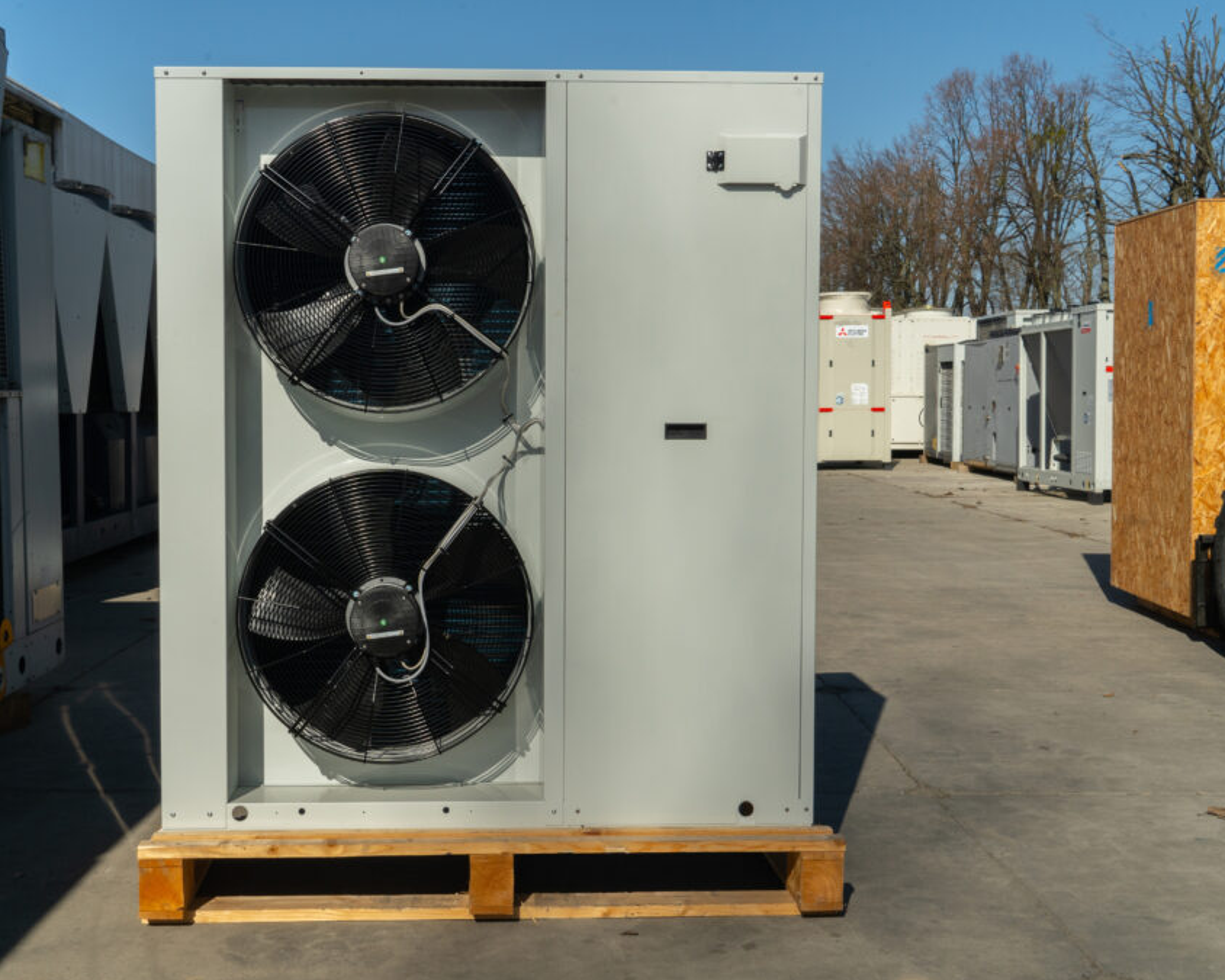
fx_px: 1486
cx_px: 523
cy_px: 493
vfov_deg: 36.5
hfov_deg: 44.7
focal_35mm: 41
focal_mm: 36
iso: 250
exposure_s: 1/160
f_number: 16
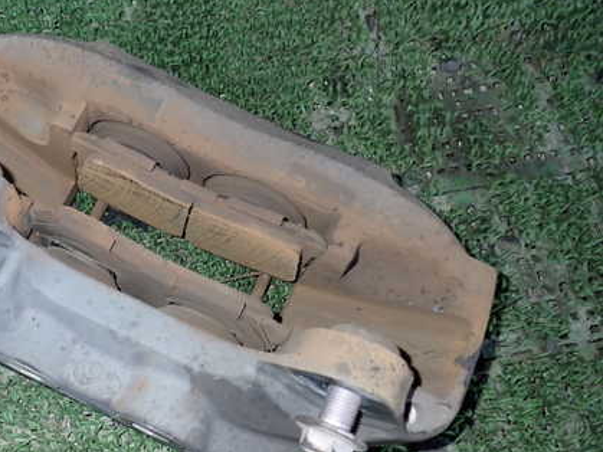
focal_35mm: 43
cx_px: 173
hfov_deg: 42.9
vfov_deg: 33.6
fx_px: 749
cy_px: 239
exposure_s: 1/30
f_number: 6.3
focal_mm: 5.4
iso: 200
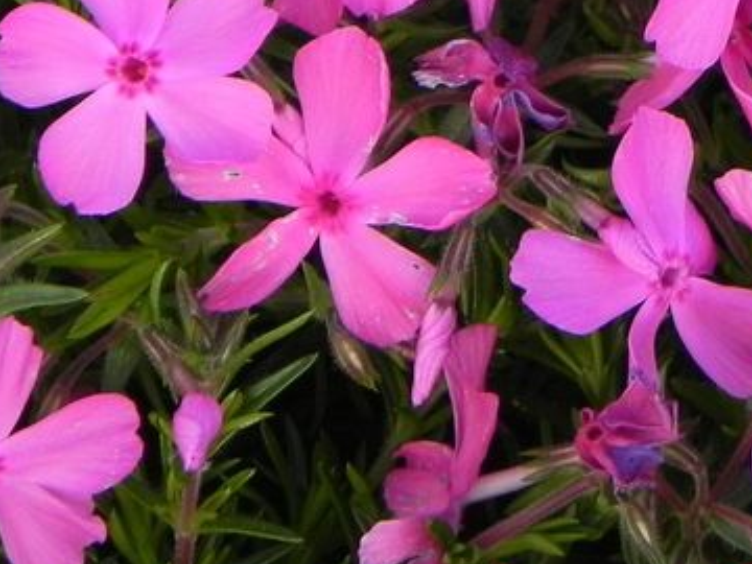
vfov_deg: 3.5
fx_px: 9276
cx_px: 828
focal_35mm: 427
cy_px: 23
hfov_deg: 4.6
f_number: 5
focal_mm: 25.7
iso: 160
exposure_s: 1/160
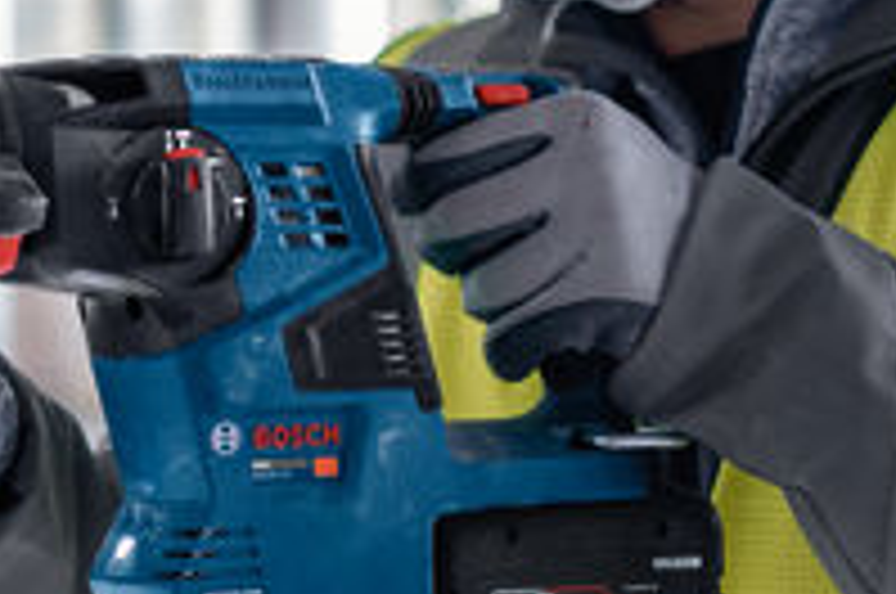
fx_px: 3504
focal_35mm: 141
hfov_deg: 14.3
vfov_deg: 9.7
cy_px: 209
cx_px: -54
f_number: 1.8
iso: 200
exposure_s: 1/320
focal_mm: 35
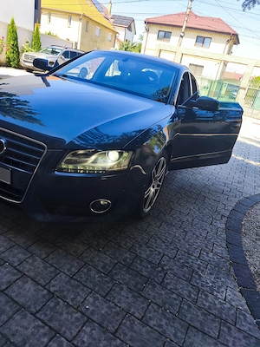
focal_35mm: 23
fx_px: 230
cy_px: 174
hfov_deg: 58.9
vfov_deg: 73.9
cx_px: 130
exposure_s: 1/270
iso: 50
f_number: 1.65
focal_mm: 6.18
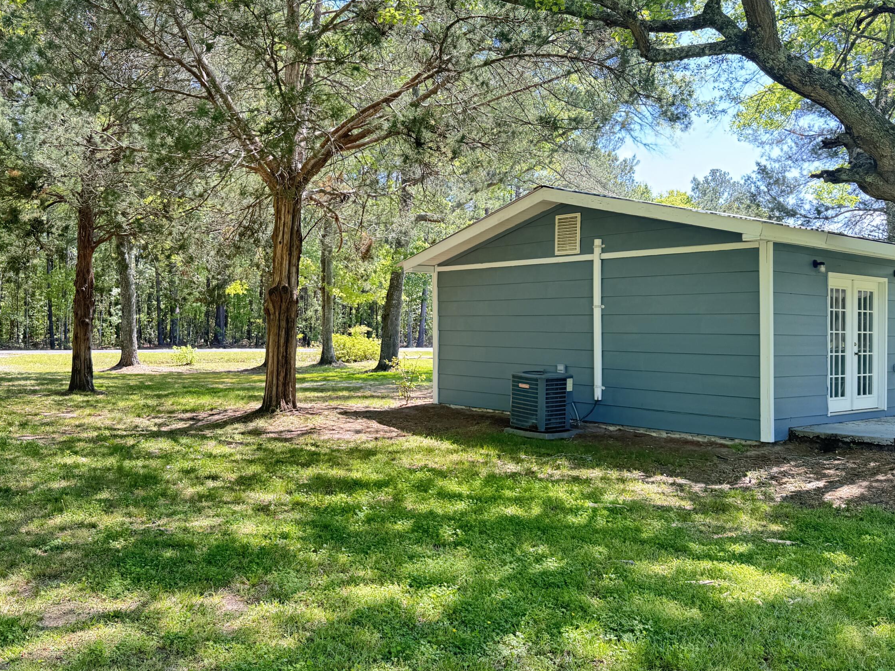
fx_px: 827
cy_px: 300
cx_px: 401
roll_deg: -0.9
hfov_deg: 56.7
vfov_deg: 44.1
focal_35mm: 32
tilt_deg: -0.3
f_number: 1.78
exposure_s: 1/228
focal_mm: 6.76
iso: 80
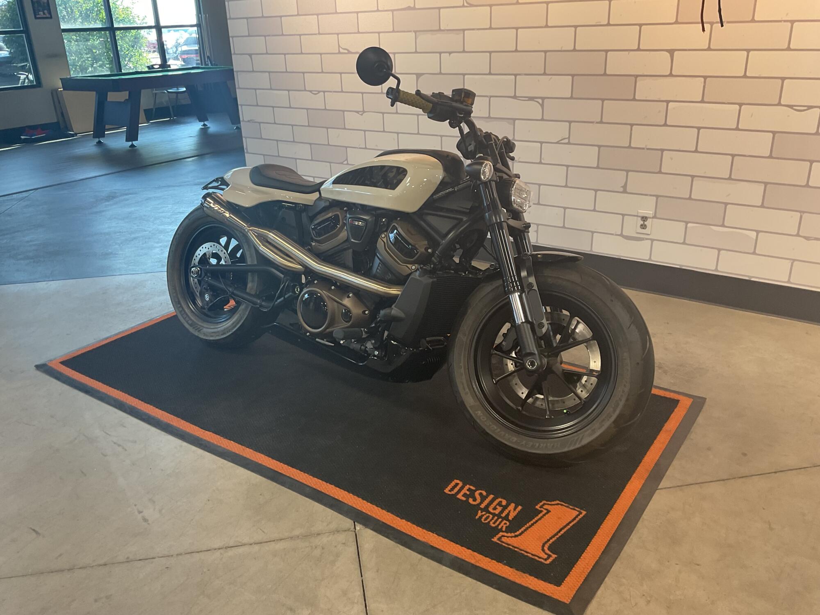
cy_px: 308
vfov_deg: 48.2
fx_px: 687
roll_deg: +3.2
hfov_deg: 61.7
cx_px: 410
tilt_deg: -23.6
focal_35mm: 29
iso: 50
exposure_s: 1/50
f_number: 1.8
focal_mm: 3
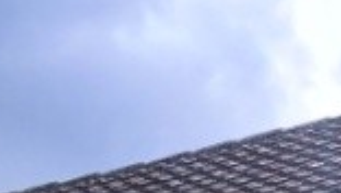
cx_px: 315
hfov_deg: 12.4
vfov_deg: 5.8
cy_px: 836
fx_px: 1556
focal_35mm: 172
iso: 50
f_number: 1.8
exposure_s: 1/695
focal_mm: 5.23
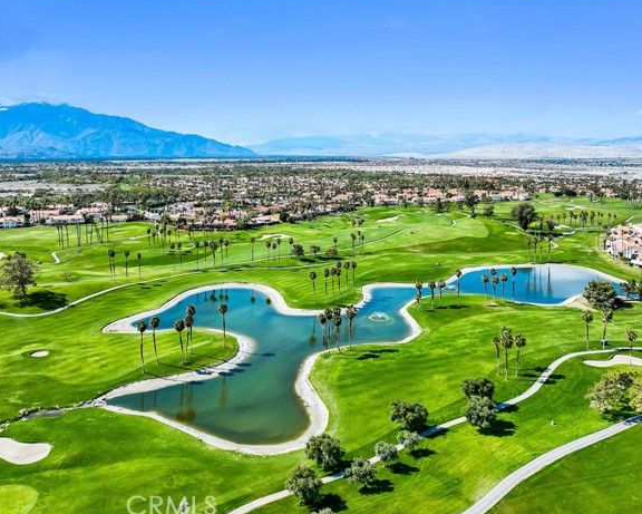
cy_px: 255
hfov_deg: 66.0
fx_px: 494
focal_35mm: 26
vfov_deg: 54.9
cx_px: 304
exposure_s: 1/2000
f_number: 2.8
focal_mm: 12.29
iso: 100
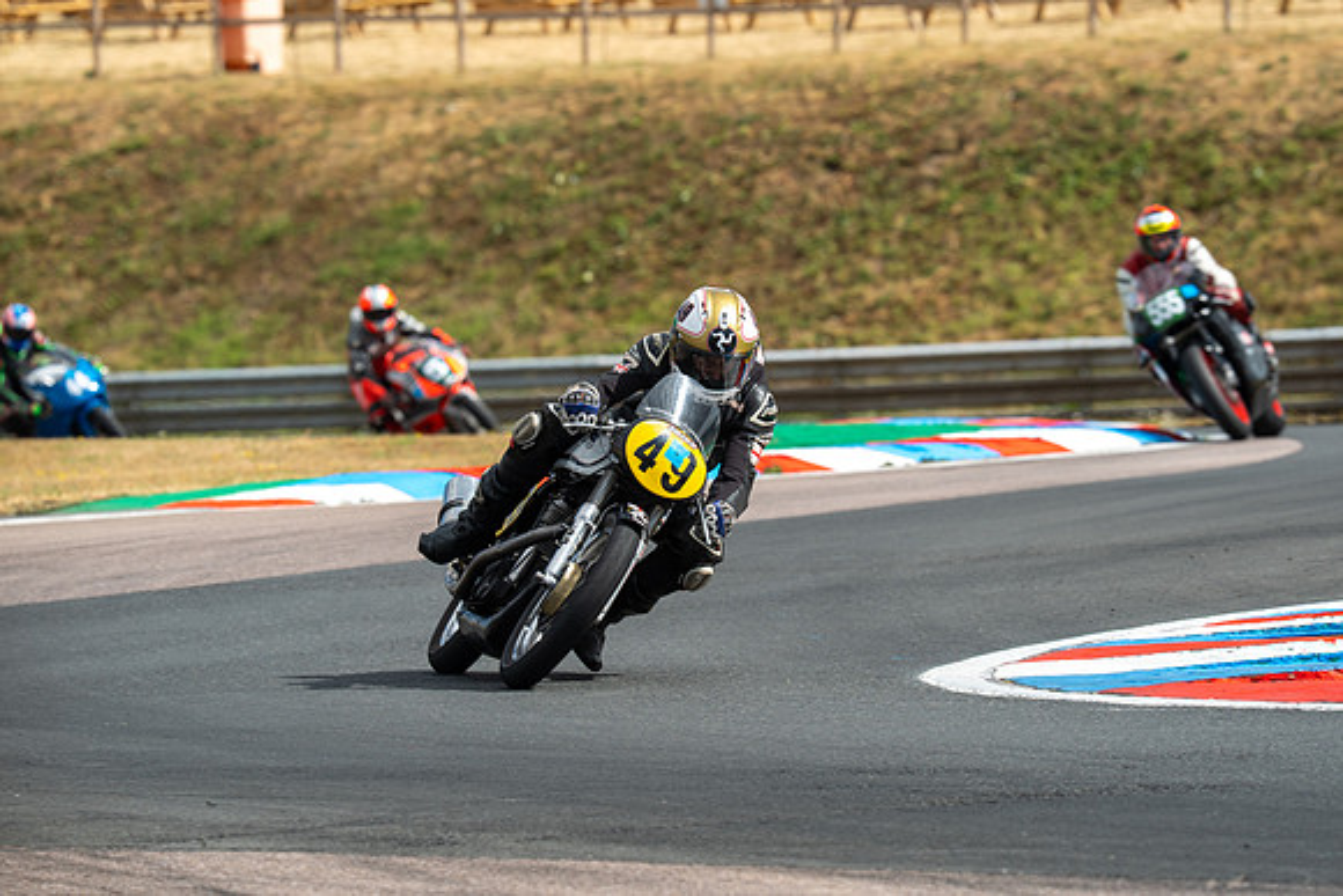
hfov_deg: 5.2
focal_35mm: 400
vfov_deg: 3.4
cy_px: 448
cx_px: 672
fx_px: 14925
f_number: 9
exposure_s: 1/320
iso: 125
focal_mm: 400
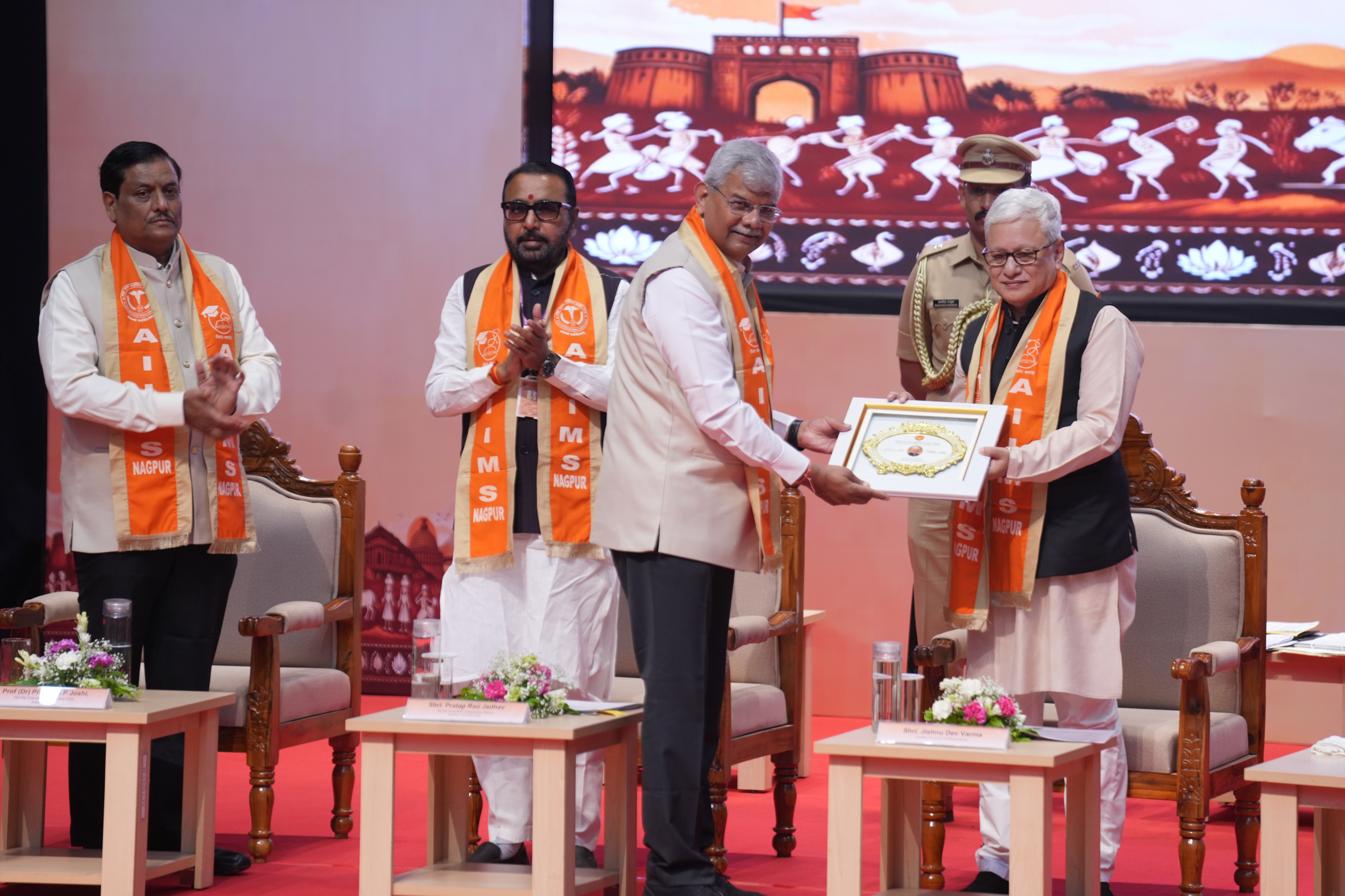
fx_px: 7397
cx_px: 672
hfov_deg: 10.4
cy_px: 448
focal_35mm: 198
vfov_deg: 6.9
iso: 1000
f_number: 2.8
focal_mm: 198
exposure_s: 1/100
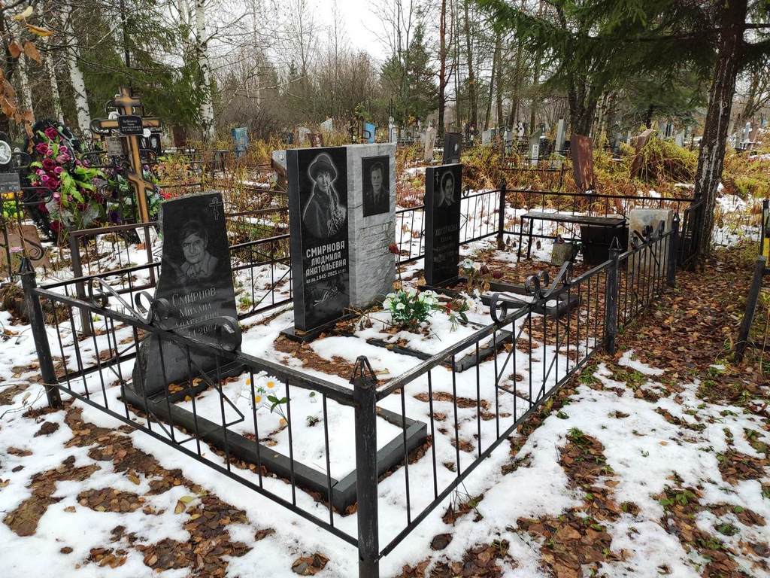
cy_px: 289
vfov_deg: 53.1
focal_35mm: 26
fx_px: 578
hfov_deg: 67.3
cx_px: 385
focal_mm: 4.77
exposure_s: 1/124
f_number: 1.75
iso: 112
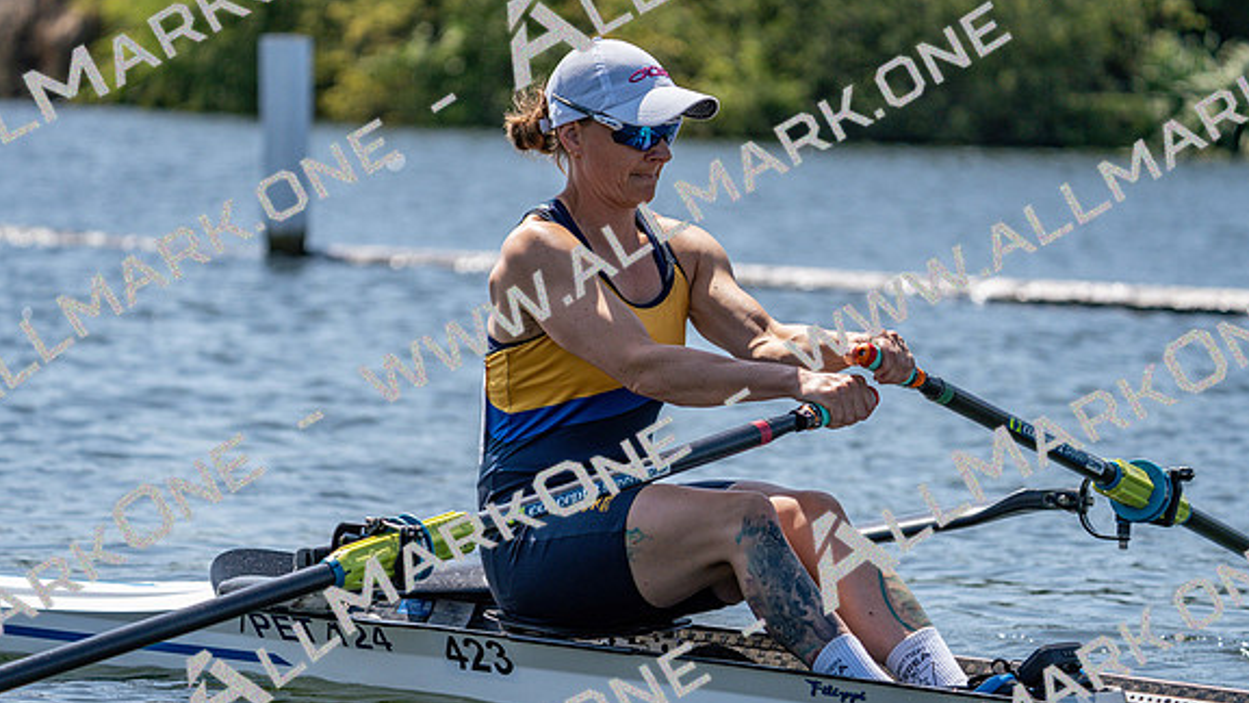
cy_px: 409
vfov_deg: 5.8
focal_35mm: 211
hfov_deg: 10.2
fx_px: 6988
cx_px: 627
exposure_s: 1/2000
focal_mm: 200
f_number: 5.6
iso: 250
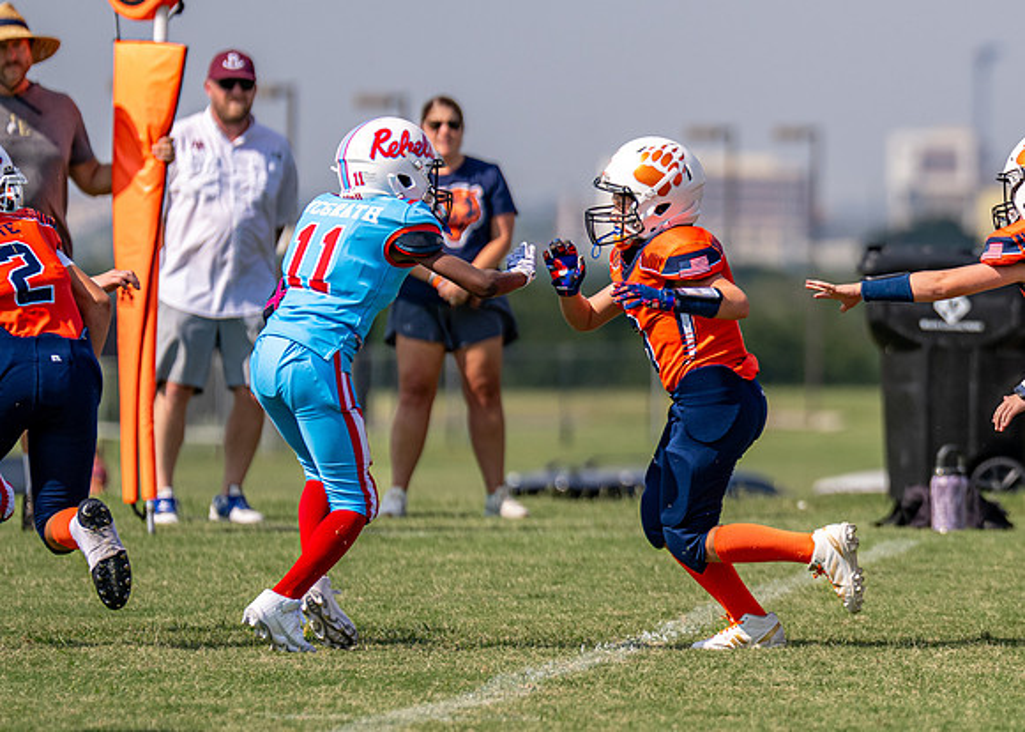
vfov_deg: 2.9
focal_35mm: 497
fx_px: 14476
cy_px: 295
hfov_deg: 4.0
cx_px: 1076
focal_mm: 200
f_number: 2.8
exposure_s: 1/3200
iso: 125
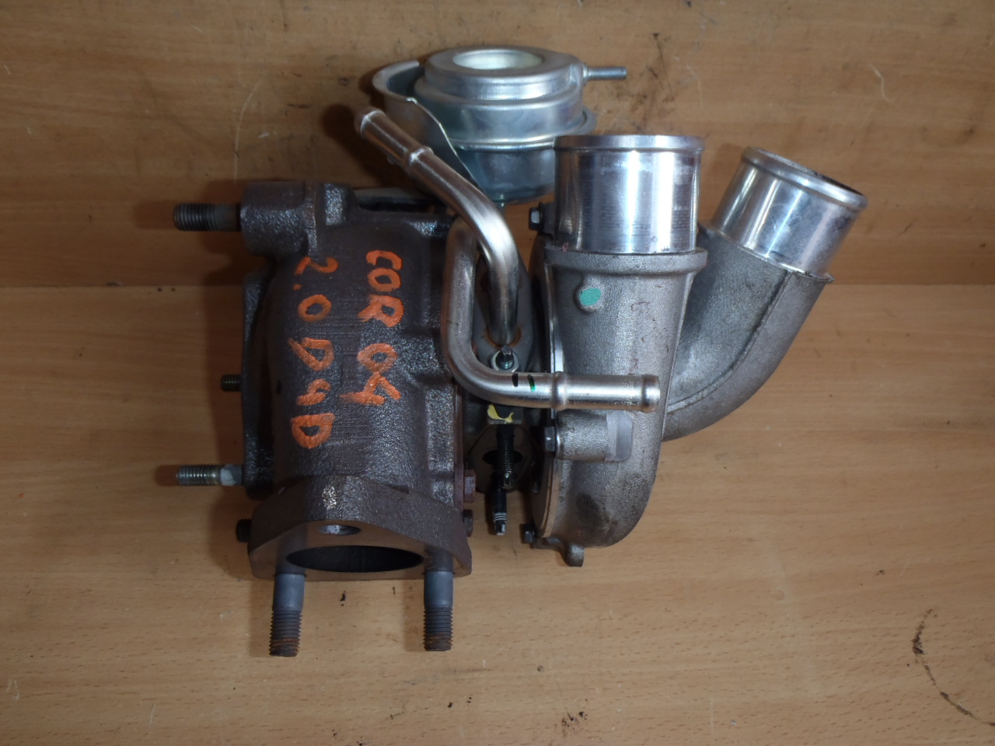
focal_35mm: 28
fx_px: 805
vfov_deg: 49.7
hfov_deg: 63.4
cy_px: 373
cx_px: 498
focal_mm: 5
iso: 100
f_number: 3.9
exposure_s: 1/30
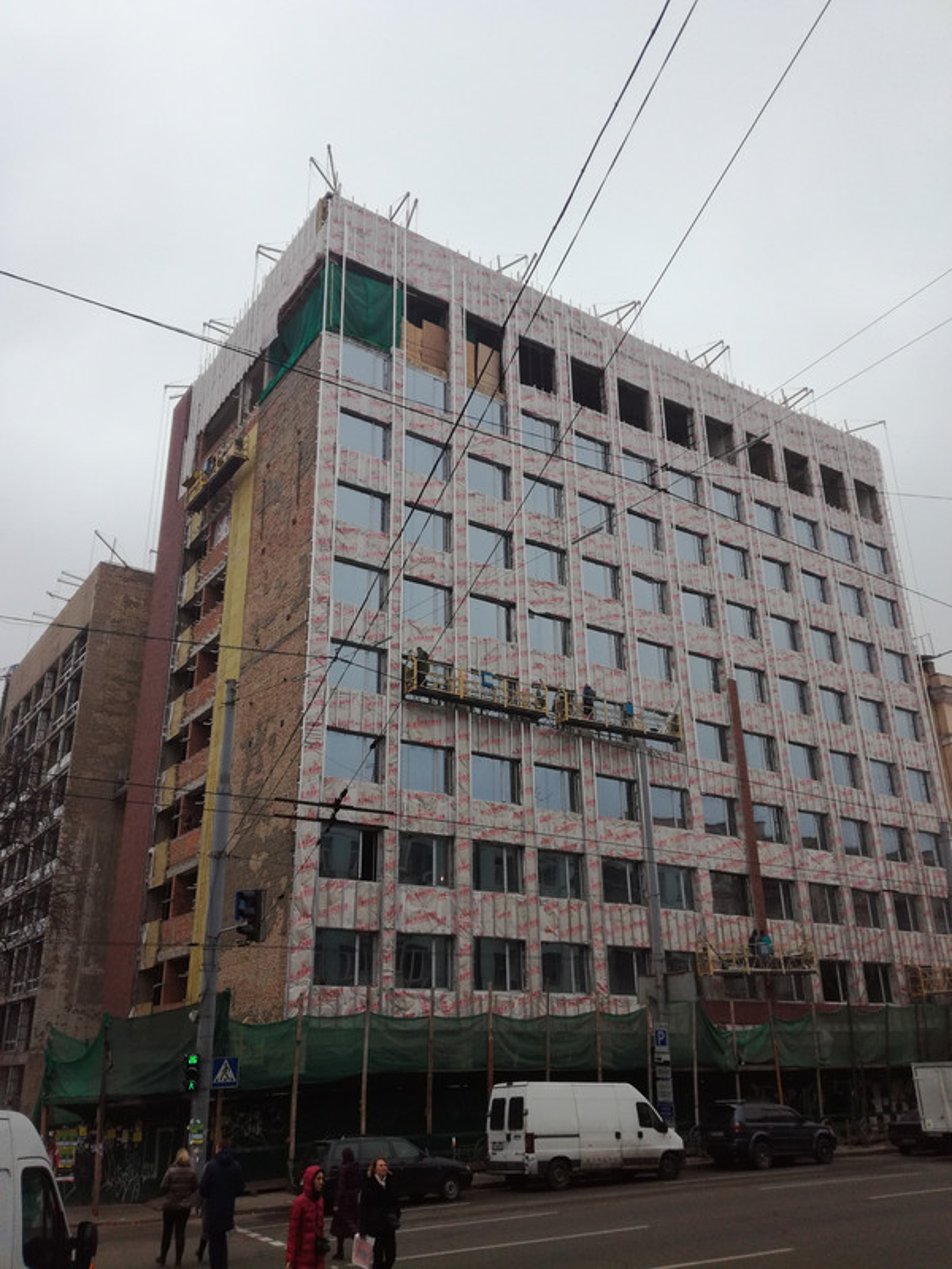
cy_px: 634
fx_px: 990
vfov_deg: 65.3
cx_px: 476
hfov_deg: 51.4
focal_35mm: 27
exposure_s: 1/555
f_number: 2
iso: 50
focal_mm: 3.79
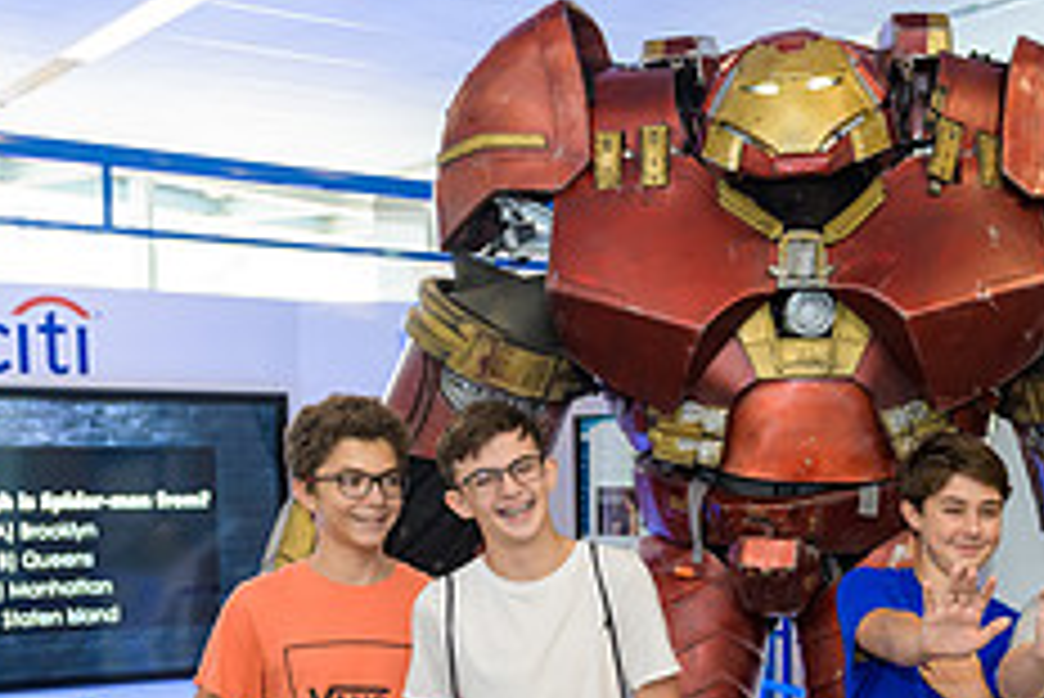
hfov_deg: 32.8
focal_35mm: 60
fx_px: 1741
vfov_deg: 22.0
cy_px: 655
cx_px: 770
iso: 800
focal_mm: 24
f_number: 3.2
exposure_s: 1/125
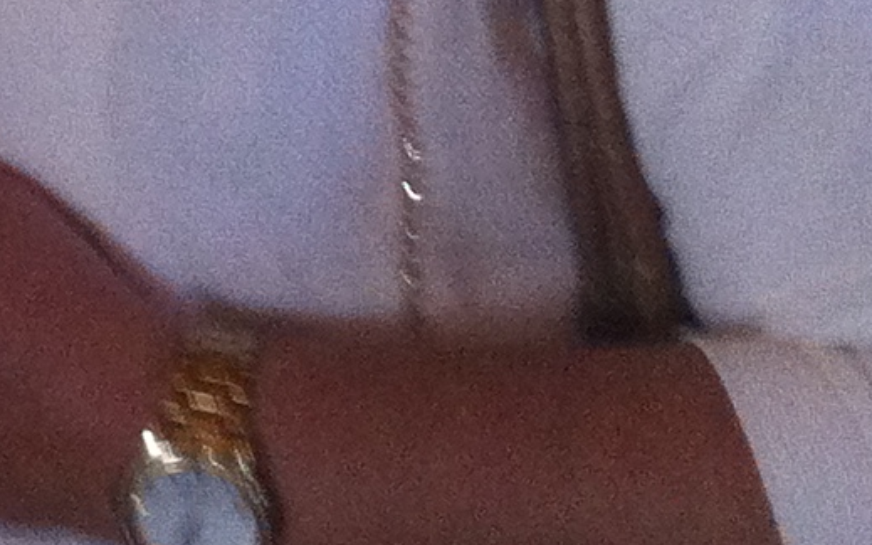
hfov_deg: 10.3
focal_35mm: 185
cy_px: -775
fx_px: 4395
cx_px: -988
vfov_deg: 6.7
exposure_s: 1/15
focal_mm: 3.85
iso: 250
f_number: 2.8
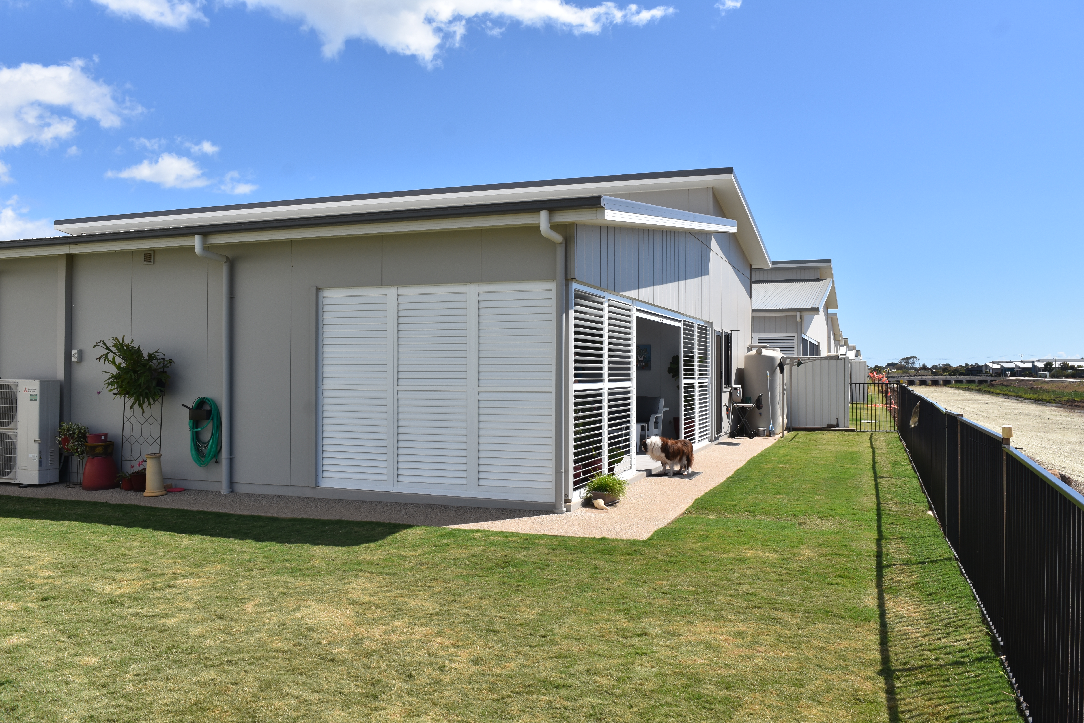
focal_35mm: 30
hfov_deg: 61.9
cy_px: 362
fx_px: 903
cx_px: 542
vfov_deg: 43.6
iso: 160
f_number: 10
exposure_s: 1/400
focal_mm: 20
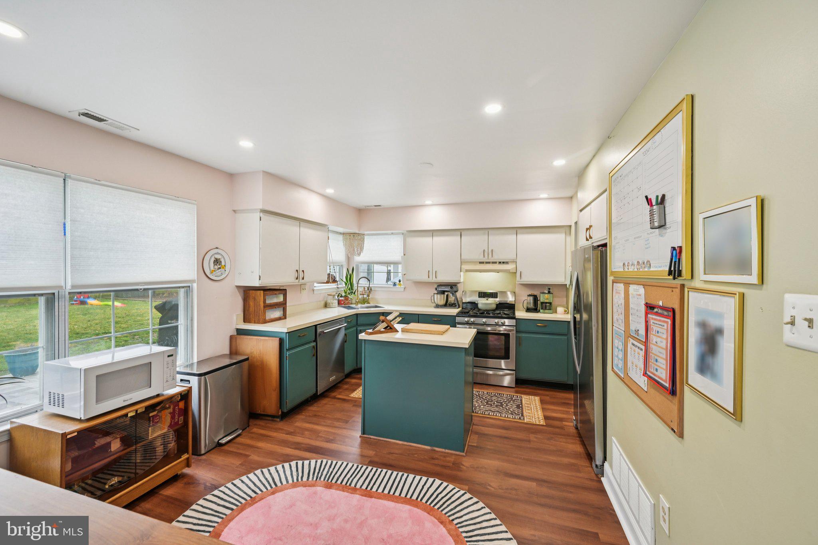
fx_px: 318
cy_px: 272
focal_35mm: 14
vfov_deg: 81.2
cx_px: 409
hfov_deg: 104.3
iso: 400
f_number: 8
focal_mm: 14
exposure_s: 1/15
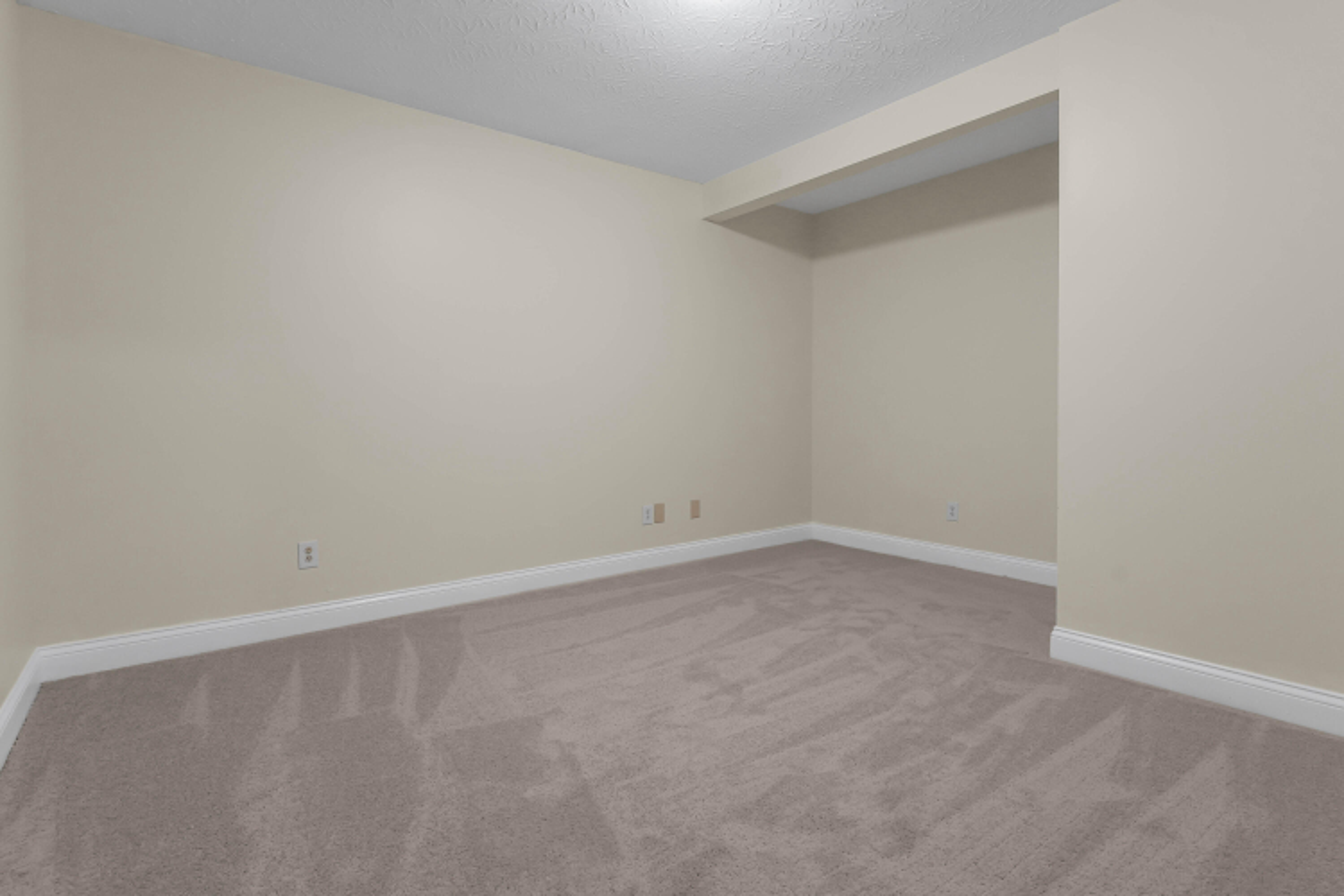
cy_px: 448
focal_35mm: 17
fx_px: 635
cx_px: 672
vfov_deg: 70.4
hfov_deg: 93.3
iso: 1000
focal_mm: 17
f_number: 6.3
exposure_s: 1/30
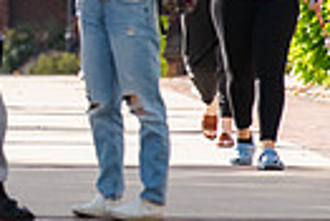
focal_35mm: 1326
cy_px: -72
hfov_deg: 1.5
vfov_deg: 1.0
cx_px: -368
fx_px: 12183
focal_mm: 300
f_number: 7.1
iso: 400
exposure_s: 1/400
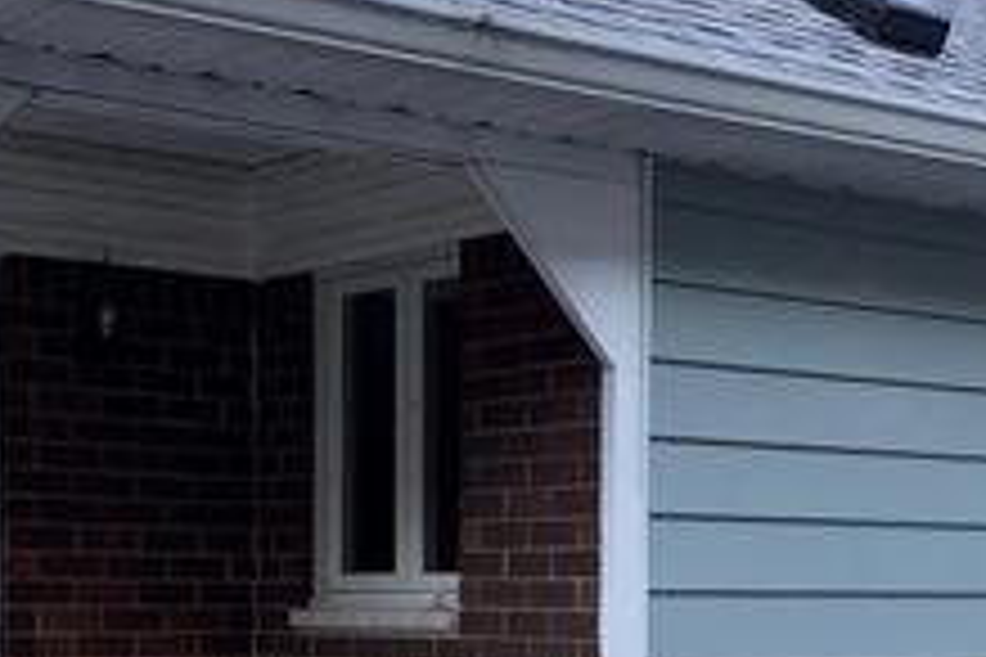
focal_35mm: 79
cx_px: 536
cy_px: 652
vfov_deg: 16.9
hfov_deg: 25.7
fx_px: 2164
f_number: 1.6
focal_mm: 5.96
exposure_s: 1/450
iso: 32
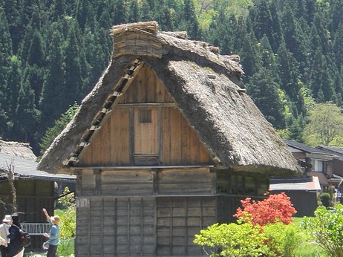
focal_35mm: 184
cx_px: 271
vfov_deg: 8.1
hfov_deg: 10.7
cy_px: 61
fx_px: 1822
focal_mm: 13.7
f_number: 4
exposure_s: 1/200
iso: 50
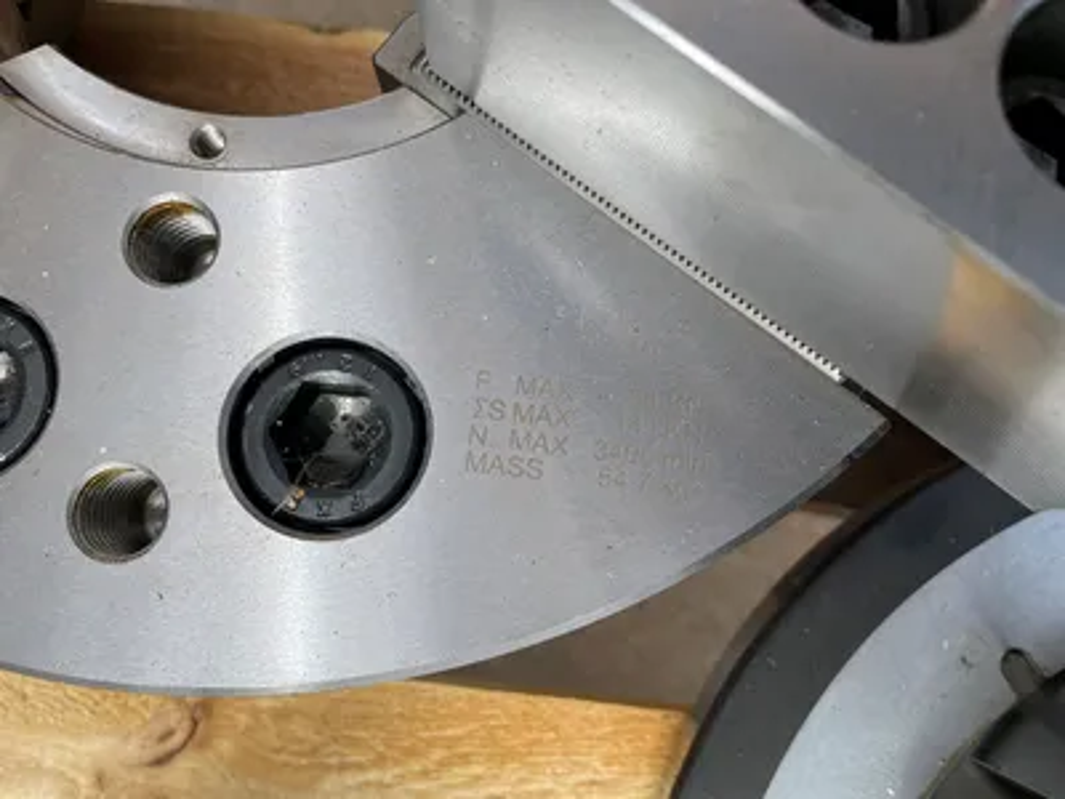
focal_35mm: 26
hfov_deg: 67.3
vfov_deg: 53.1
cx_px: 532
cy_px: 400
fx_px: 800
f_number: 1.6
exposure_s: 1/2353
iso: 32
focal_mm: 4.2
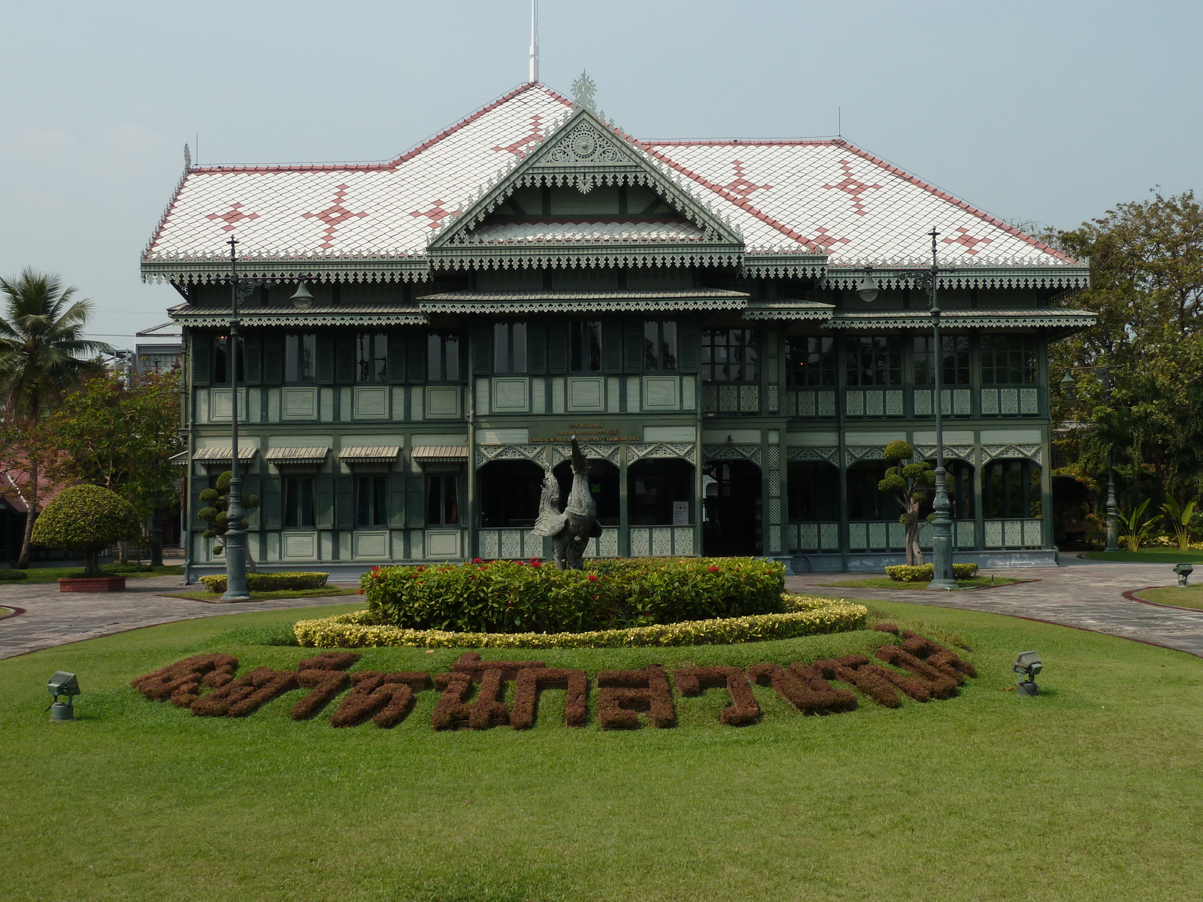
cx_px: 602
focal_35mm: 40
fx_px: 1390
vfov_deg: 36.0
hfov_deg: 46.8
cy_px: 451
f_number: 3.6
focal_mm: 6.5
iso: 80
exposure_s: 1/1000
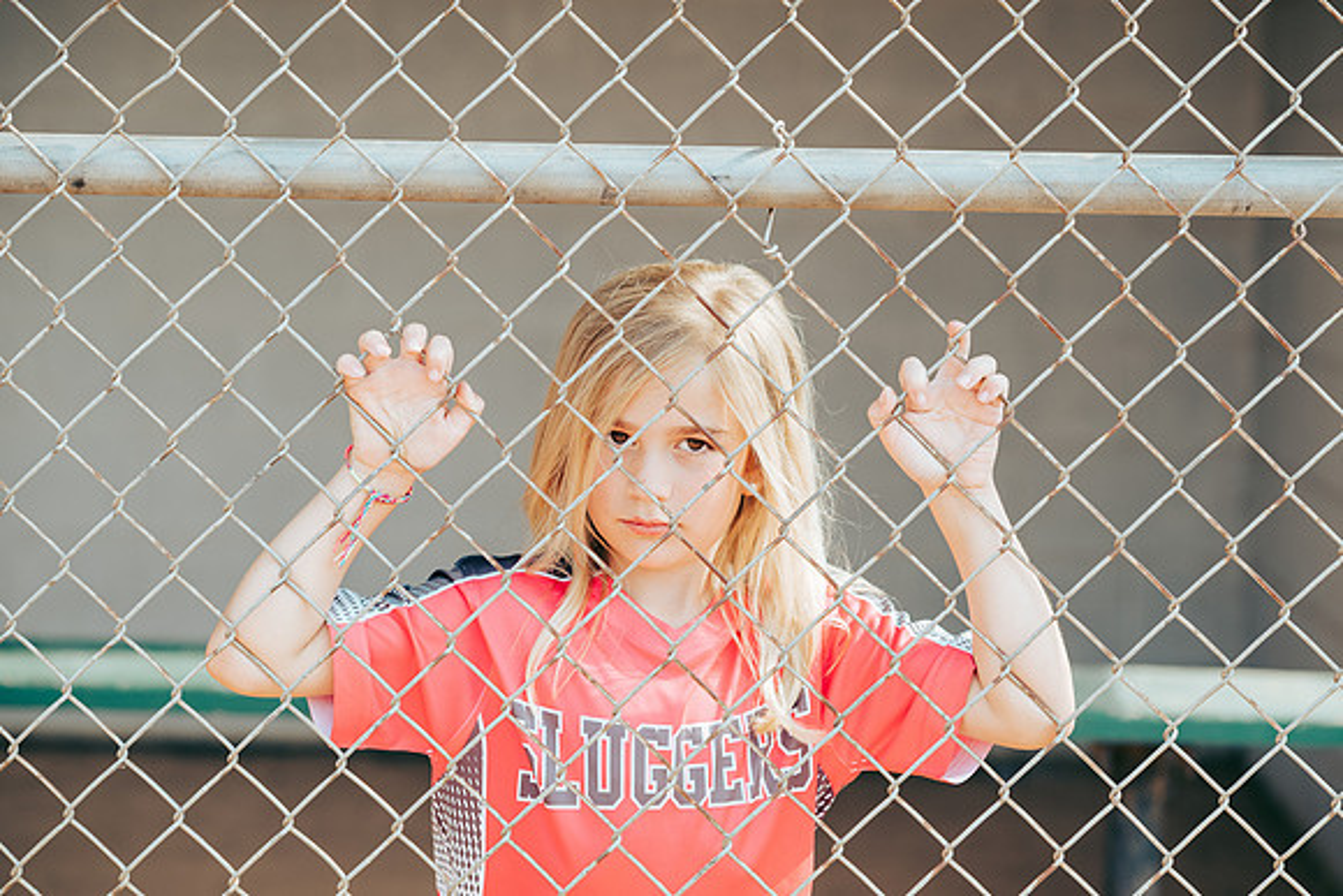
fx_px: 3172
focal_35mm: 85
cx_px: 672
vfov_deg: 16.1
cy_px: 448
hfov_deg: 23.9
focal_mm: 85
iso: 160
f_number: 2.8
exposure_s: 1/800
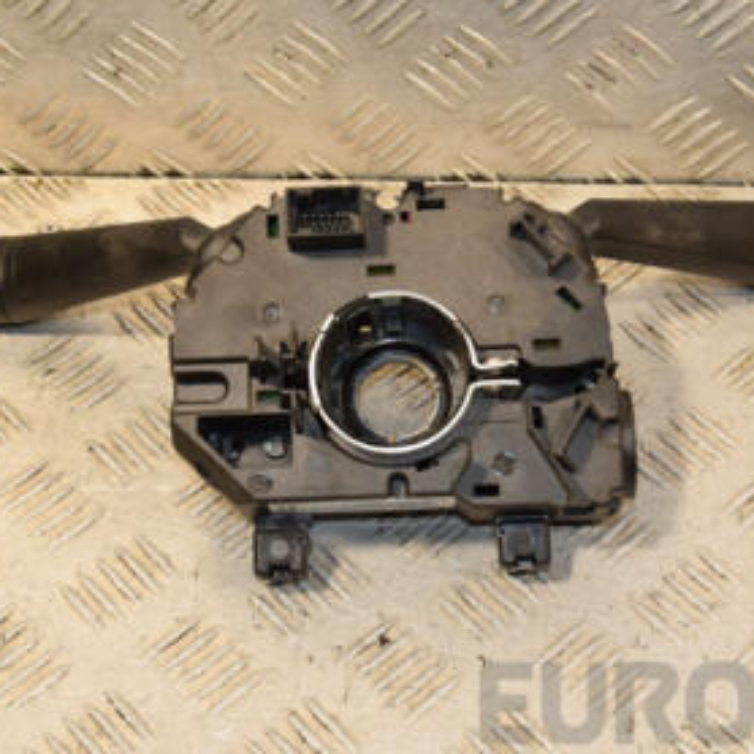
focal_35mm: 77
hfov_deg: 22.5
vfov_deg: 22.5
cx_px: 429
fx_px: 1898
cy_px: 342
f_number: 7.1
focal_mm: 28
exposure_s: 1/200
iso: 800
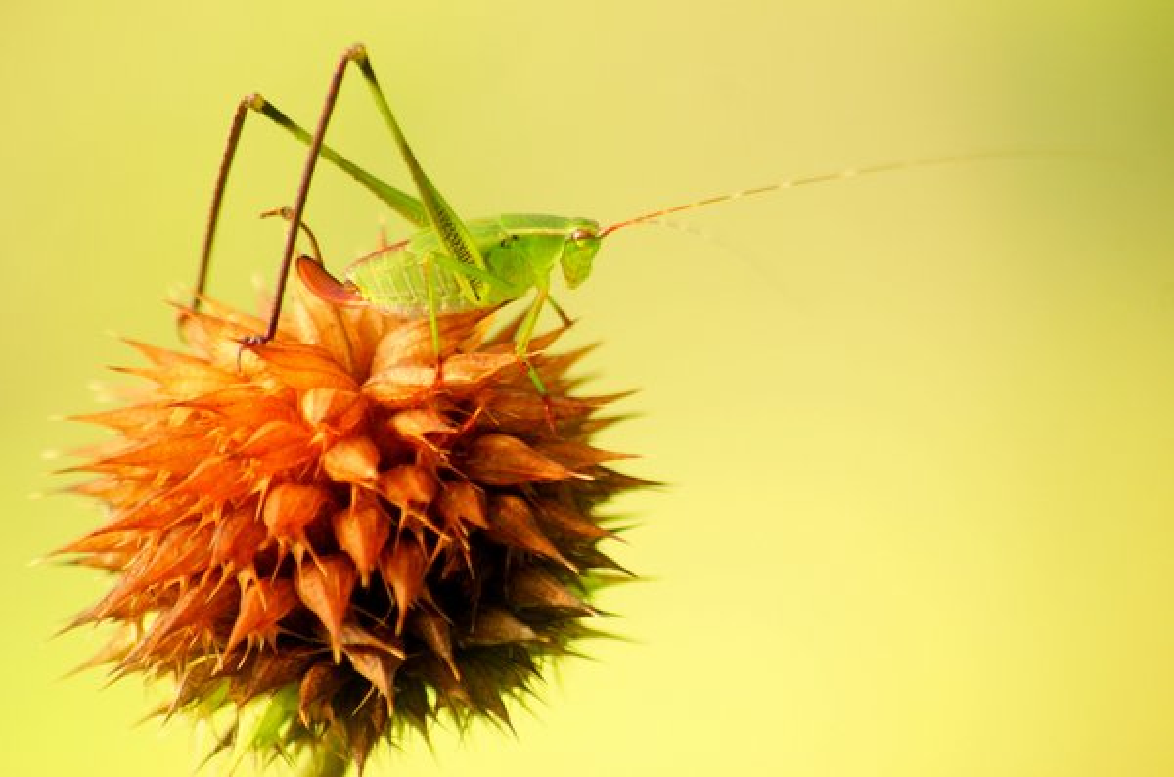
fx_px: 9760
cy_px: 388
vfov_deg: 4.6
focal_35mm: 300
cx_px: 587
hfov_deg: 6.9
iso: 400
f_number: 6.3
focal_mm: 200
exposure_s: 1/160
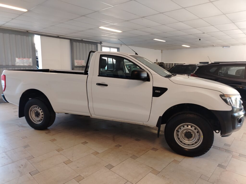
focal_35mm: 24
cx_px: 123
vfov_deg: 56.8
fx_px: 171
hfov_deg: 71.6
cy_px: 92
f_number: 1.75
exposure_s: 1/50
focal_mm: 5.25
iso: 428
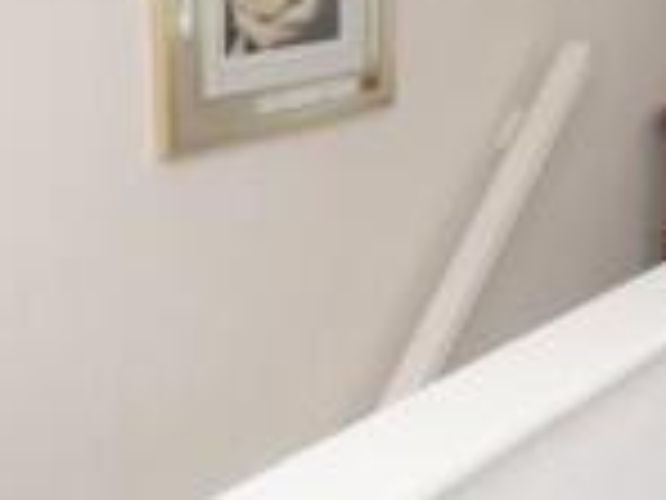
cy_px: 52
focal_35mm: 64
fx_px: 1231
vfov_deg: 22.4
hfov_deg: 29.2
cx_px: 587
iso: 900
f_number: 3.5
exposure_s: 1/60
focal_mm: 10
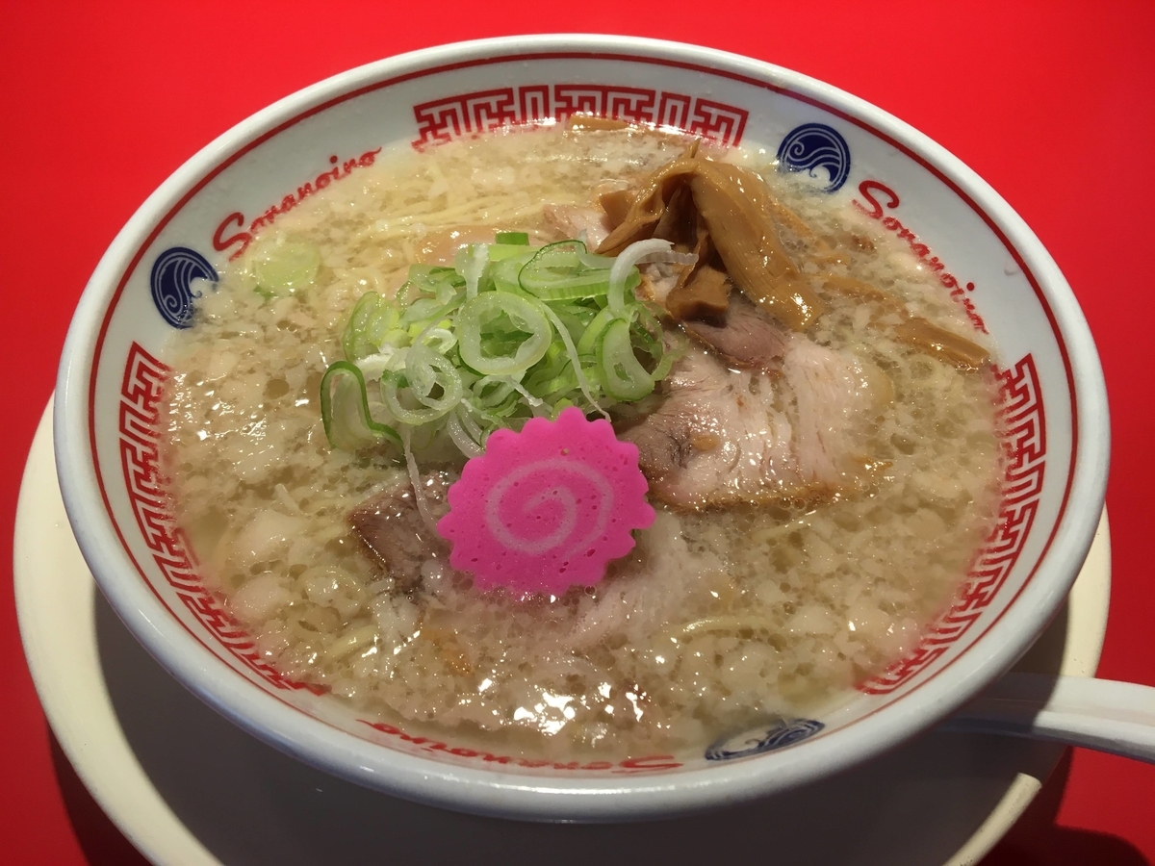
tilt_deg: -49.3
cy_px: 433
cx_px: 578
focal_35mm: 29
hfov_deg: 61.7
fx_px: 968
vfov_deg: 48.2
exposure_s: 1/40
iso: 32
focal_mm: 4.15
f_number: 2.2
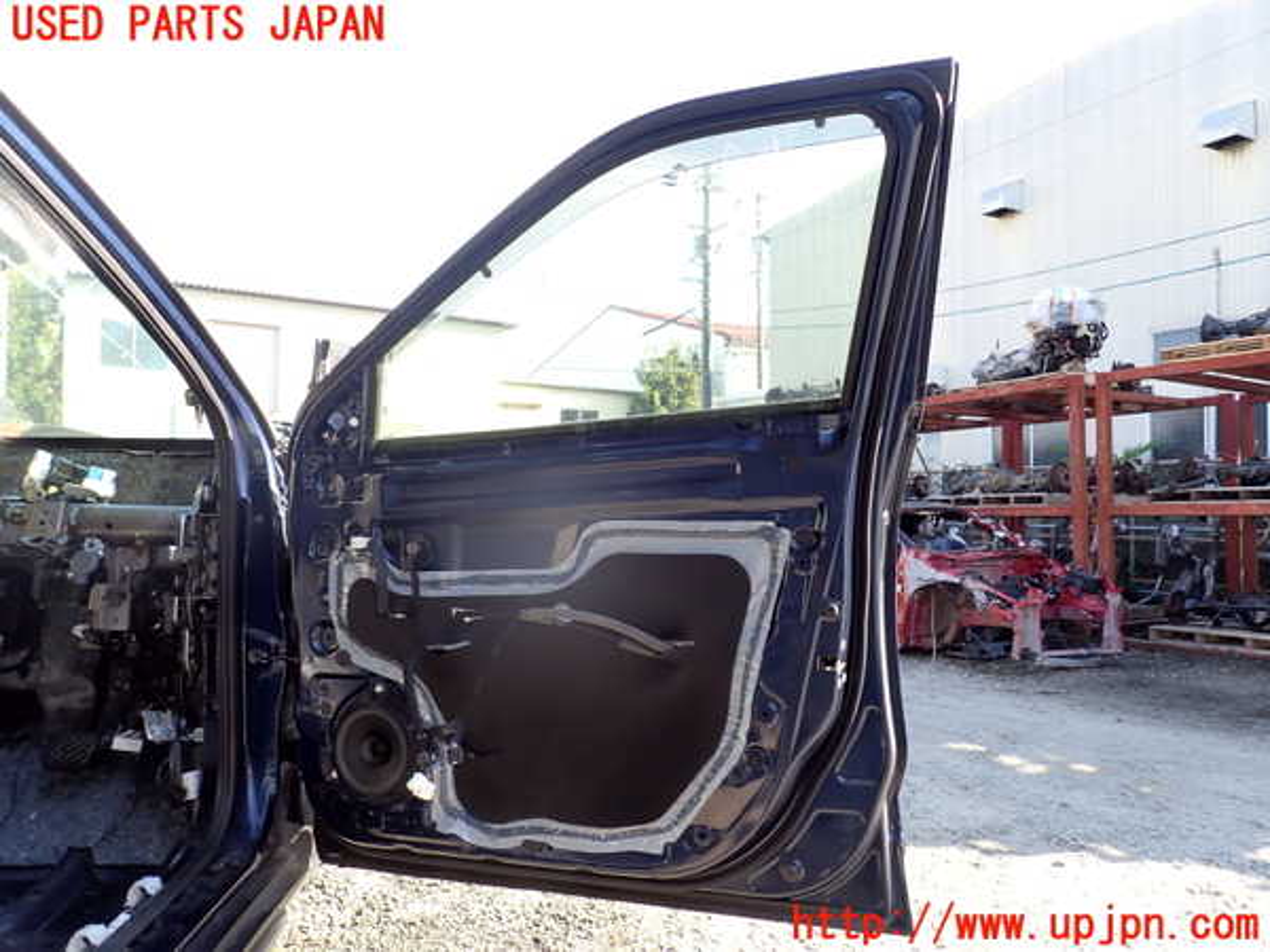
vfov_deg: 54.9
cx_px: 635
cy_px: 476
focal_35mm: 25
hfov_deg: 69.4
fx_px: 917
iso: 100
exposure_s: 1/125
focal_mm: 4.5
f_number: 2.8
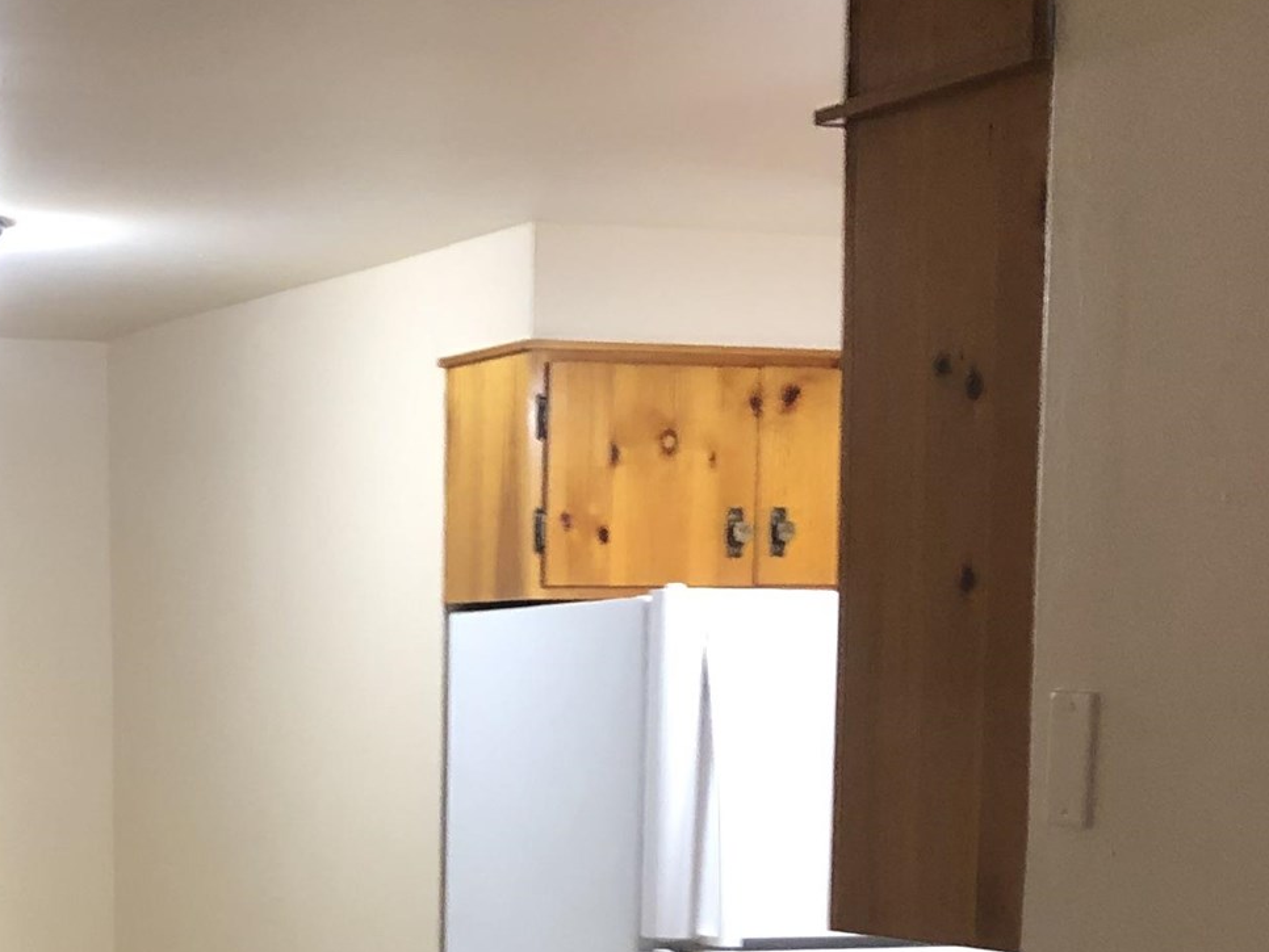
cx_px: 196
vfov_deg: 15.9
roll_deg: +0.9
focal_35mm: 89
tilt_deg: -6.8
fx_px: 3263
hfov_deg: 21.6
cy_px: 1199
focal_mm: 3.99
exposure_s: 1/15
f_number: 1.8
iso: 64
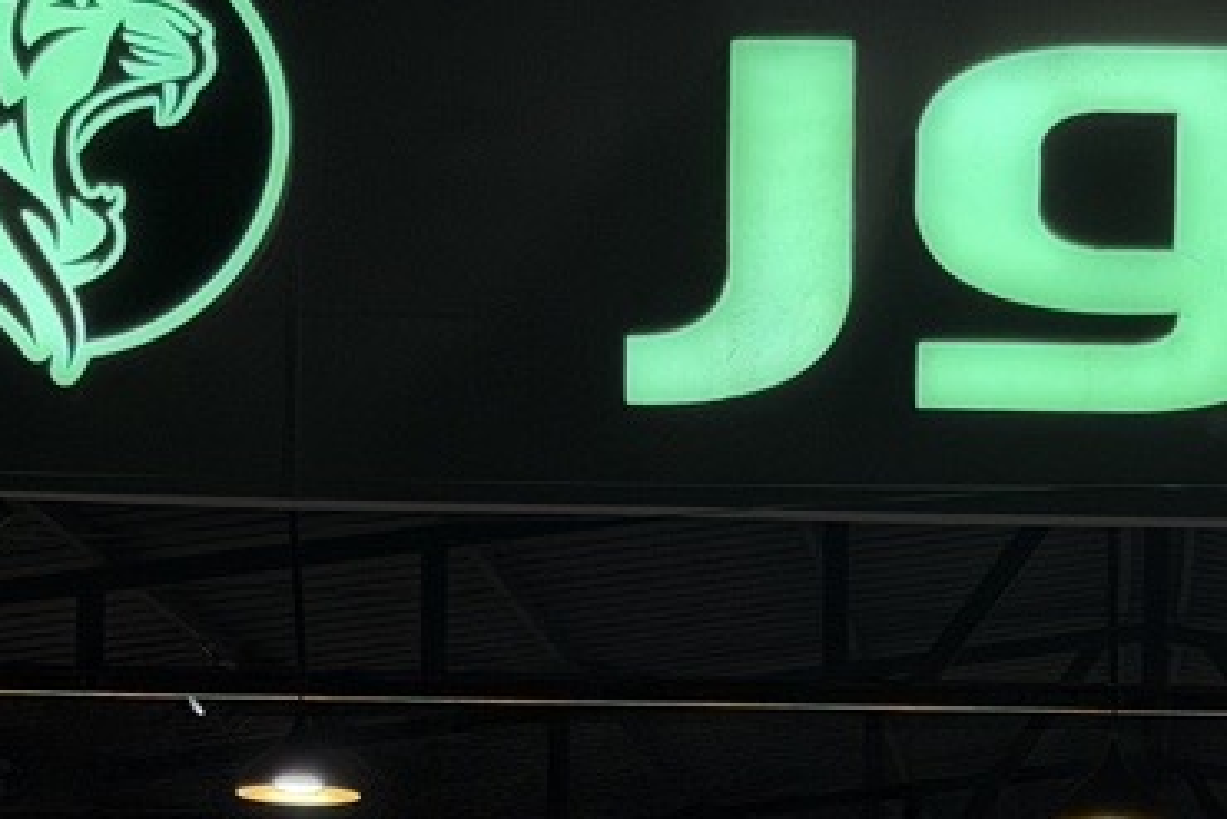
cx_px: 1167
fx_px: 4603
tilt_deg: +3.8
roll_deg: -1.0
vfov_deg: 10.0
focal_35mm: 135
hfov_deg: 15.0
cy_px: 1005
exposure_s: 1/121
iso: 50
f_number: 1.78
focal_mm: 6.76
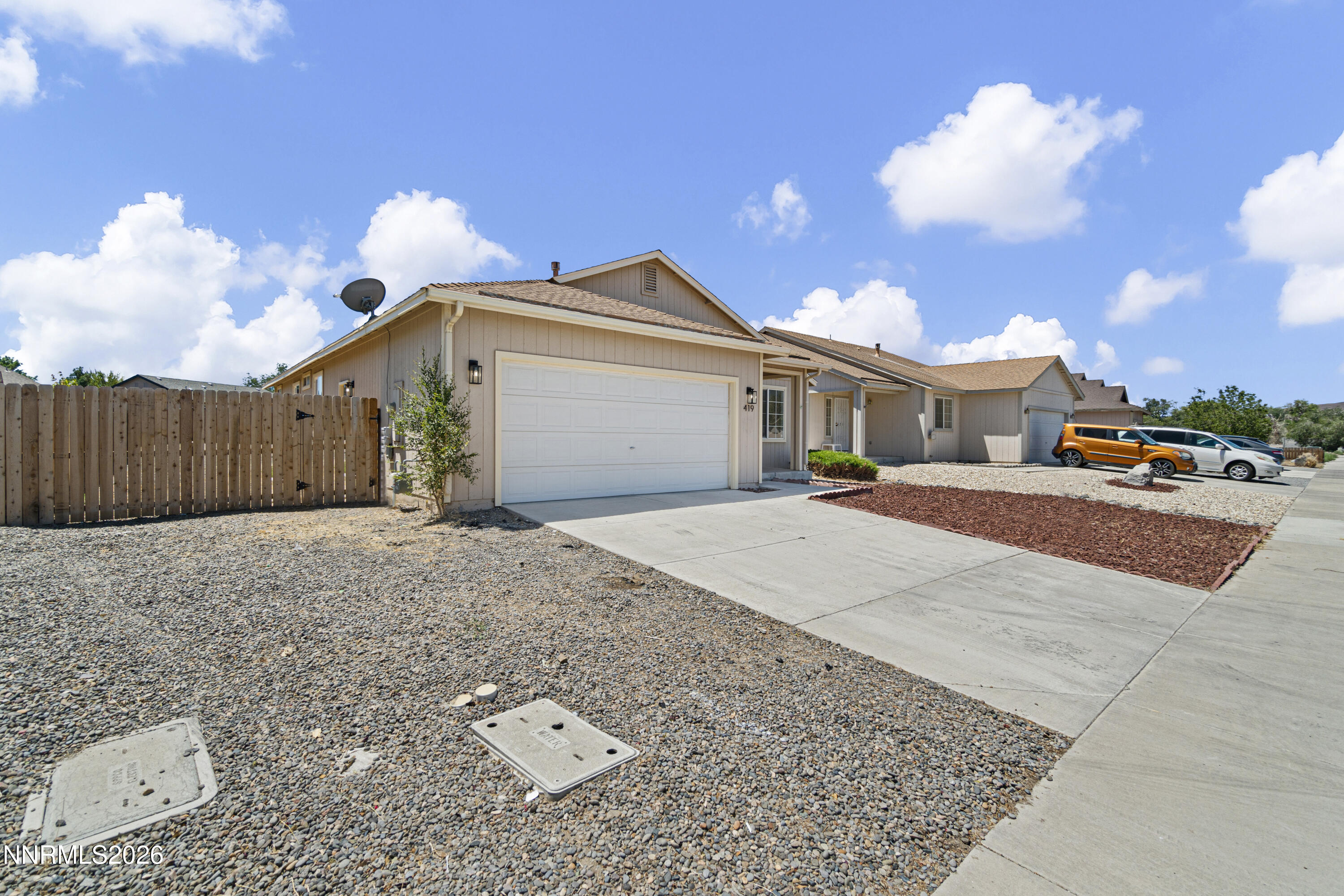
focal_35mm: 15
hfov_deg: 100.4
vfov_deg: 77.3
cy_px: 448
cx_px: 672
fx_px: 560
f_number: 8
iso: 100
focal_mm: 10
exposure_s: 1/50
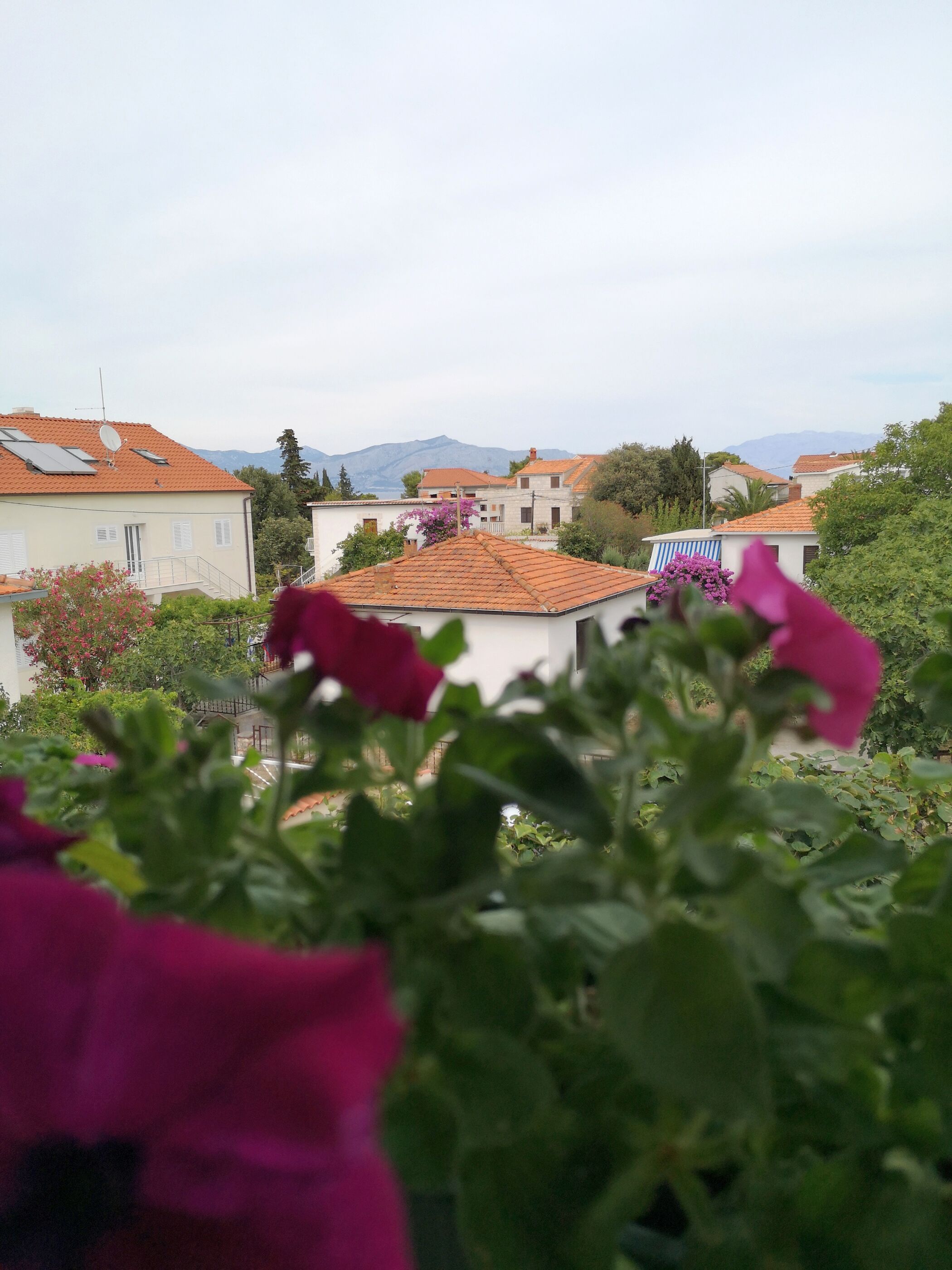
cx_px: 476
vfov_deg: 65.3
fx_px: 990
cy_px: 635
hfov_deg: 51.4
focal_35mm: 27
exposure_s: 1/1957
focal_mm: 3.95
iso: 50
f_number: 1.8
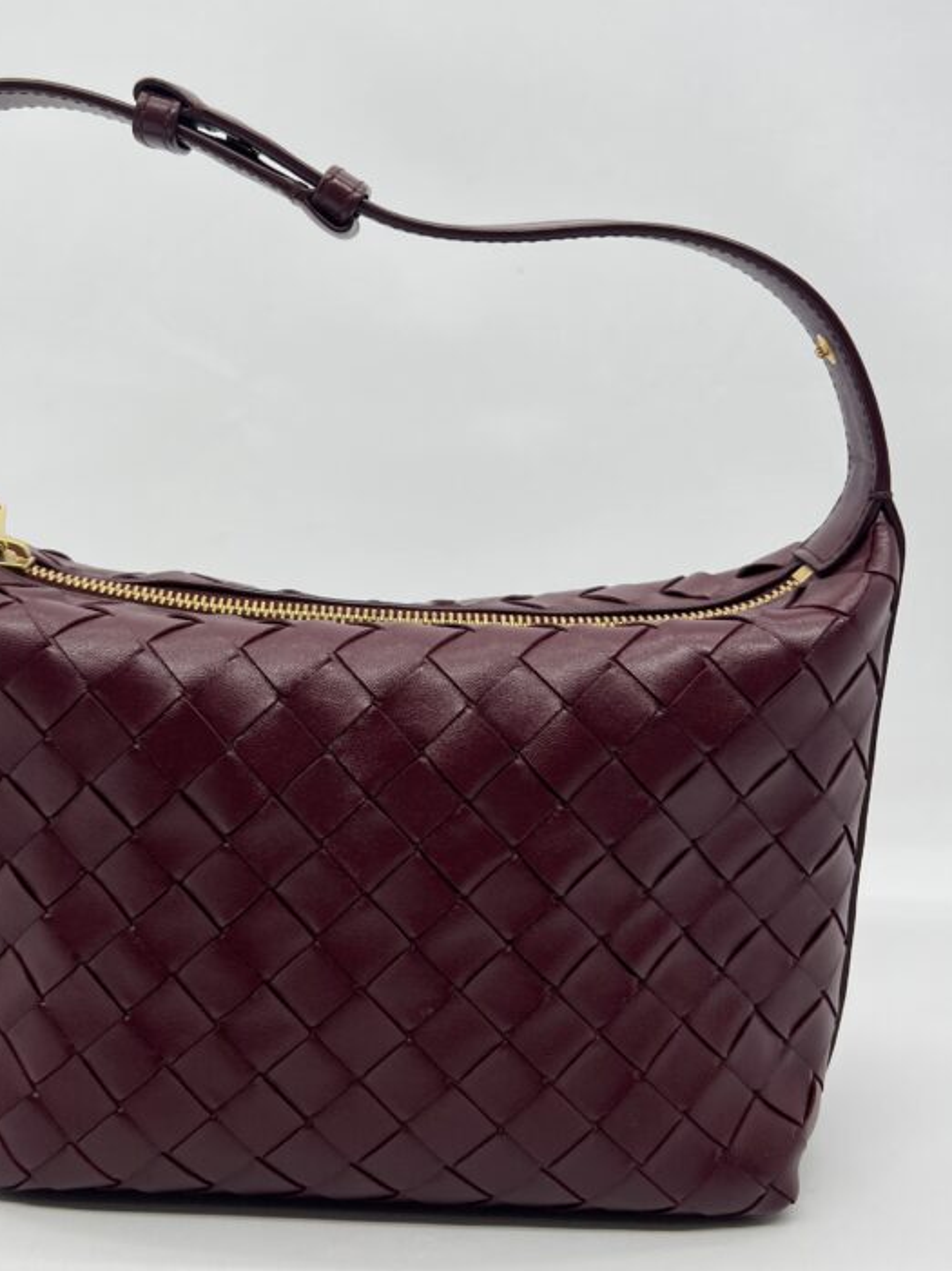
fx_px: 1395
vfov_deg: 48.9
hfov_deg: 37.5
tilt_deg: -9.4
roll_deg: -1.7
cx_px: 364
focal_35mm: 38
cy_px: 562
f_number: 1.5
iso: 40
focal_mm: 5.7
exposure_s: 1/201
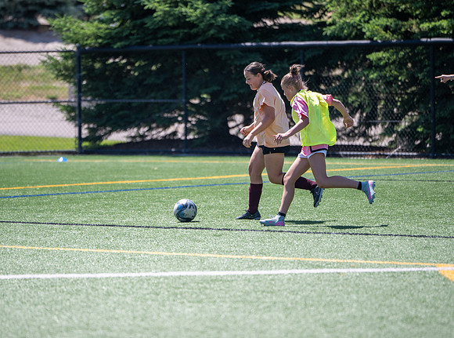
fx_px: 2820
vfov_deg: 6.8
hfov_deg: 9.2
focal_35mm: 216
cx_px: 209
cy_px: 182
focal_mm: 180
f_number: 2.8
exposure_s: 1/800
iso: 40
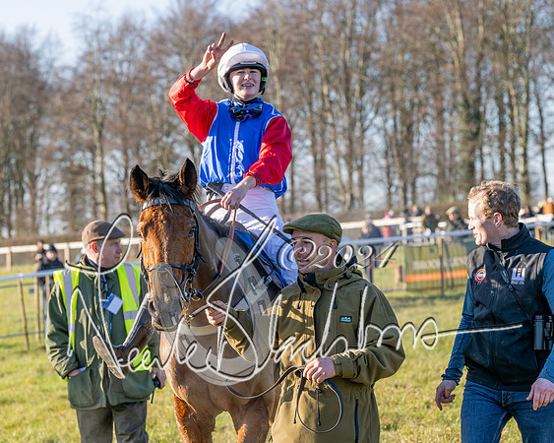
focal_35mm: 135
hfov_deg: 14.3
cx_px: 157
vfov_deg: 11.5
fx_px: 2205
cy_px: 229
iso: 400
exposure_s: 1/1250
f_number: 5
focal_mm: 100
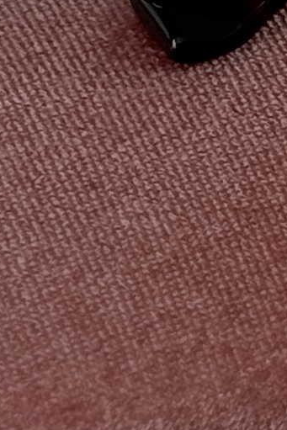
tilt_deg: -29.2
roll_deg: +0.8
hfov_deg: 3.5
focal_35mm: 394
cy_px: -87
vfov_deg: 5.2
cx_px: 627
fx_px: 4708
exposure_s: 1/169
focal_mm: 6.76
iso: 50
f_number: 1.78
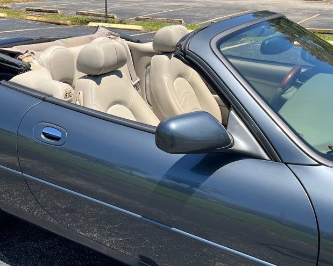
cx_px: 131
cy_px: 151
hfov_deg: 43.6
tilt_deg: -25.3
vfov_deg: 35.6
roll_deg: +0.3
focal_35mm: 42
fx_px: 414
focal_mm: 5.7
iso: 50
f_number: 1.5
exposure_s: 1/2252
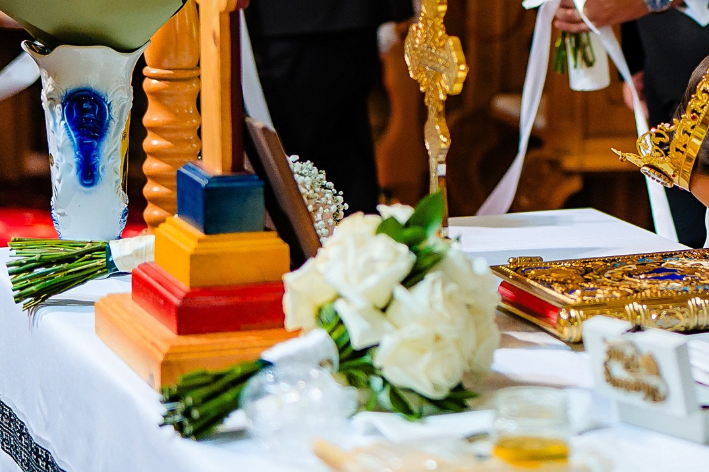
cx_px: 547
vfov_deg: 11.4
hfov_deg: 17.1
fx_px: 2343
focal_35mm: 119
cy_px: -13
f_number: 1.4
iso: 1000
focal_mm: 50
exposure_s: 1/250
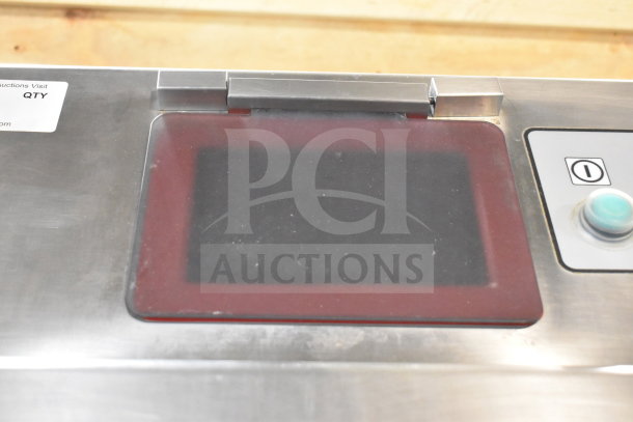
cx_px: 316
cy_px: 211
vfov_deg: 25.8
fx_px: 923
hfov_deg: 37.8
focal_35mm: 52
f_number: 5.6
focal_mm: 35
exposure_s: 1/125
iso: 6400
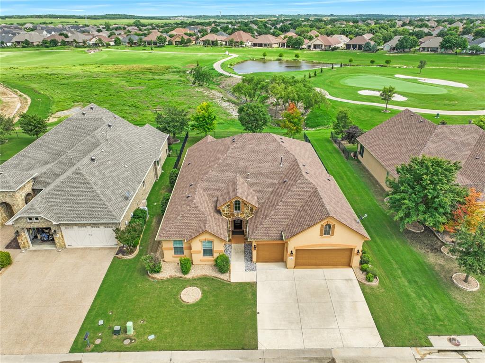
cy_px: 182
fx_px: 336
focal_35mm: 24
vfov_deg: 56.8
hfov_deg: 71.6
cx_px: 242
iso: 110
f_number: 2.8
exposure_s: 1/2000
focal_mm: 12.29
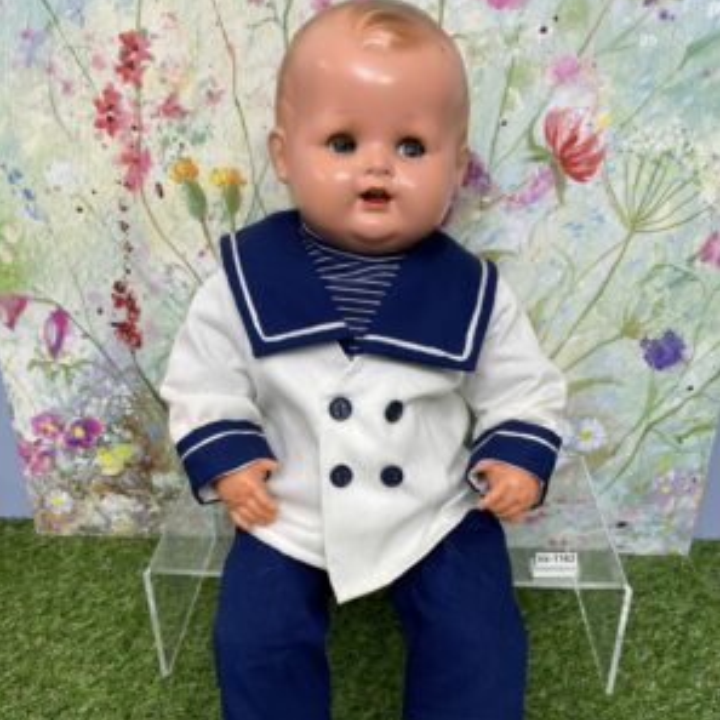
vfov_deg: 52.1
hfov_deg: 52.5
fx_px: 729
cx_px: 359
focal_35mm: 31
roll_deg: +0.8
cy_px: 436
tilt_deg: -29.5
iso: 80
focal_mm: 4.2
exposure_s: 1/100
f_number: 1.6
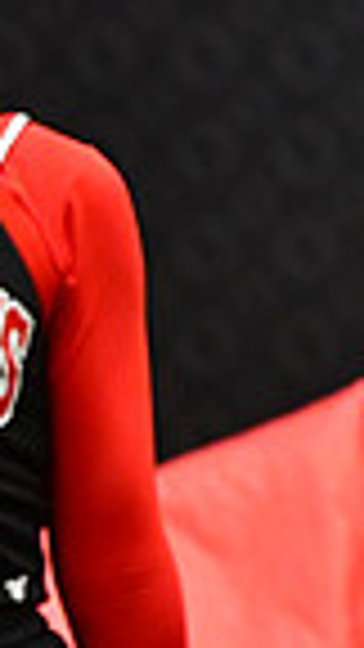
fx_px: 21672
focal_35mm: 1263
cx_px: -813
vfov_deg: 1.7
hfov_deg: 1.0
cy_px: 137
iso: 5000
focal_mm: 200
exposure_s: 1/500
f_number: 3.5
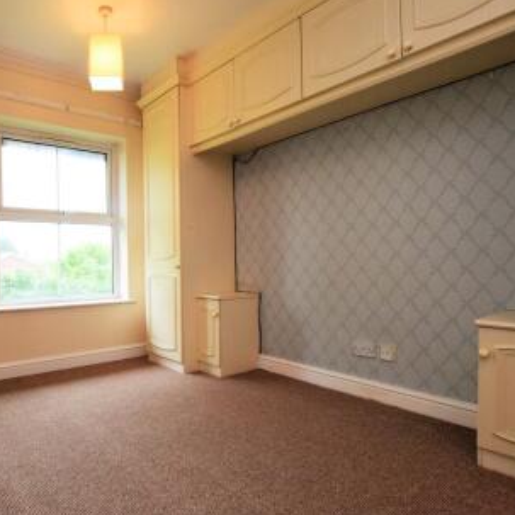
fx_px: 337
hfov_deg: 72.8
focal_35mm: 20
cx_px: 177
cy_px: 261
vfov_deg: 74.8
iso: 560
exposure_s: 1/125
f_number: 5.6
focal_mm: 10
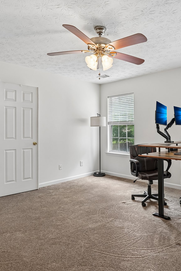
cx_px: 115
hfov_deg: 50.7
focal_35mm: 25
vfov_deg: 71.5
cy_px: 133
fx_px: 189
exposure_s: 1/20
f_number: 8
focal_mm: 16
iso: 800
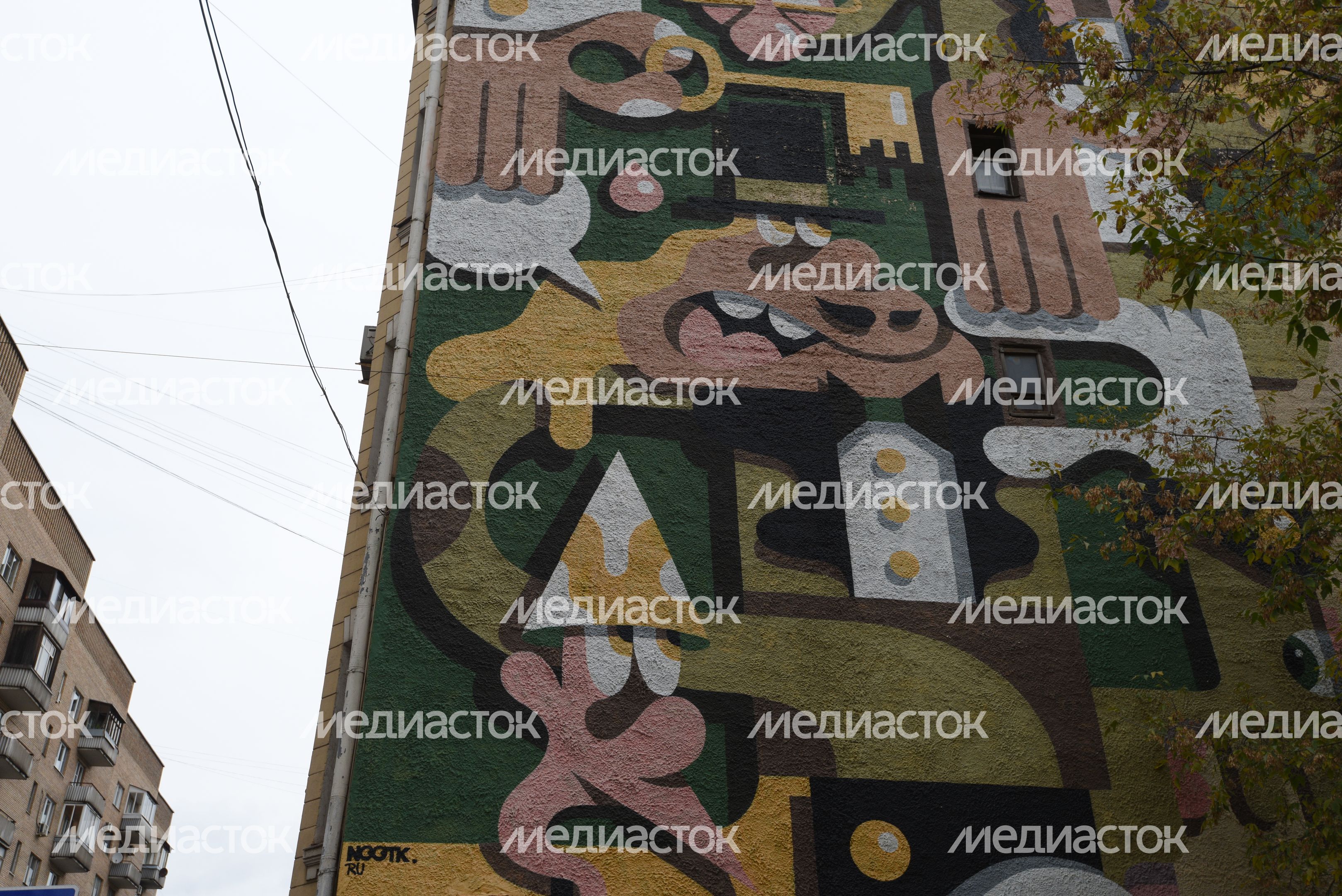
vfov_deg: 37.9
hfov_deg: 54.4
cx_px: 671
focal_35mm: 35
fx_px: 1305
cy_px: 448
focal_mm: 35
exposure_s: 1/400
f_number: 5
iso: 400
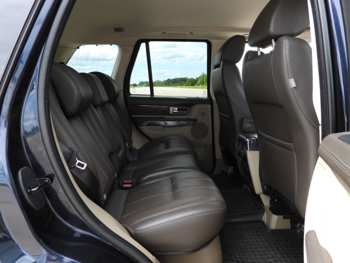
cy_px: 132
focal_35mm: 24
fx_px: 243
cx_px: 175
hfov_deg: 71.6
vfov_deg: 56.8
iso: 100
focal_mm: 4.3
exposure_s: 1/200
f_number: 2.8
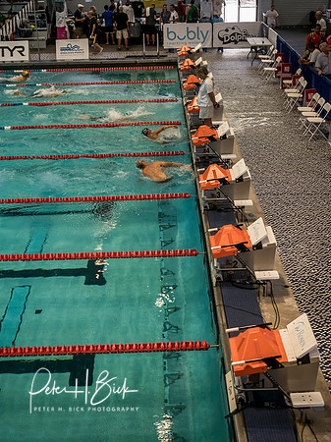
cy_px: 221
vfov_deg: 33.2
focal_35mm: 58
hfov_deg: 25.2
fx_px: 740
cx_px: 166
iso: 2500
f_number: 2.8
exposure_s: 1/800
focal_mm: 29
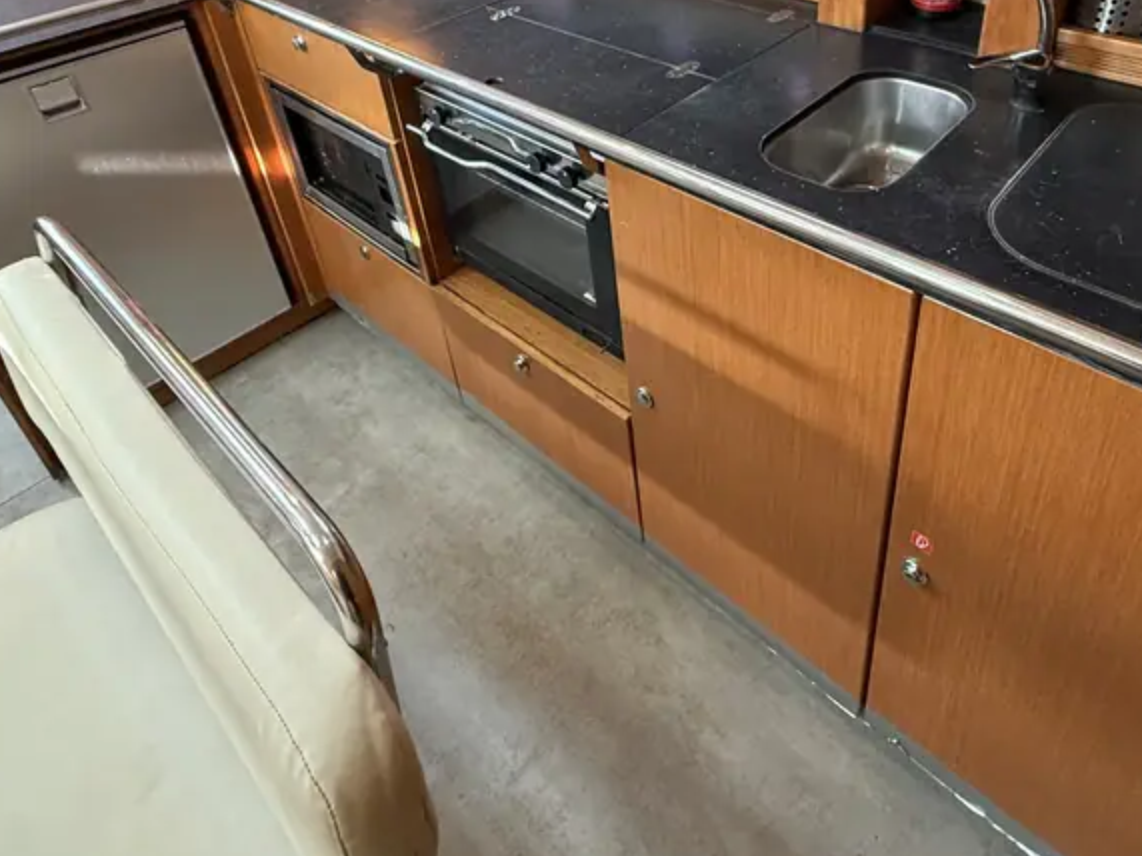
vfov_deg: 50.7
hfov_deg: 68.9
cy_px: 145
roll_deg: +2.4
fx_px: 825
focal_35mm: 25
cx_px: 672
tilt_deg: -29.3
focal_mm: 2.22
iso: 500
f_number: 2.2
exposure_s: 1/60
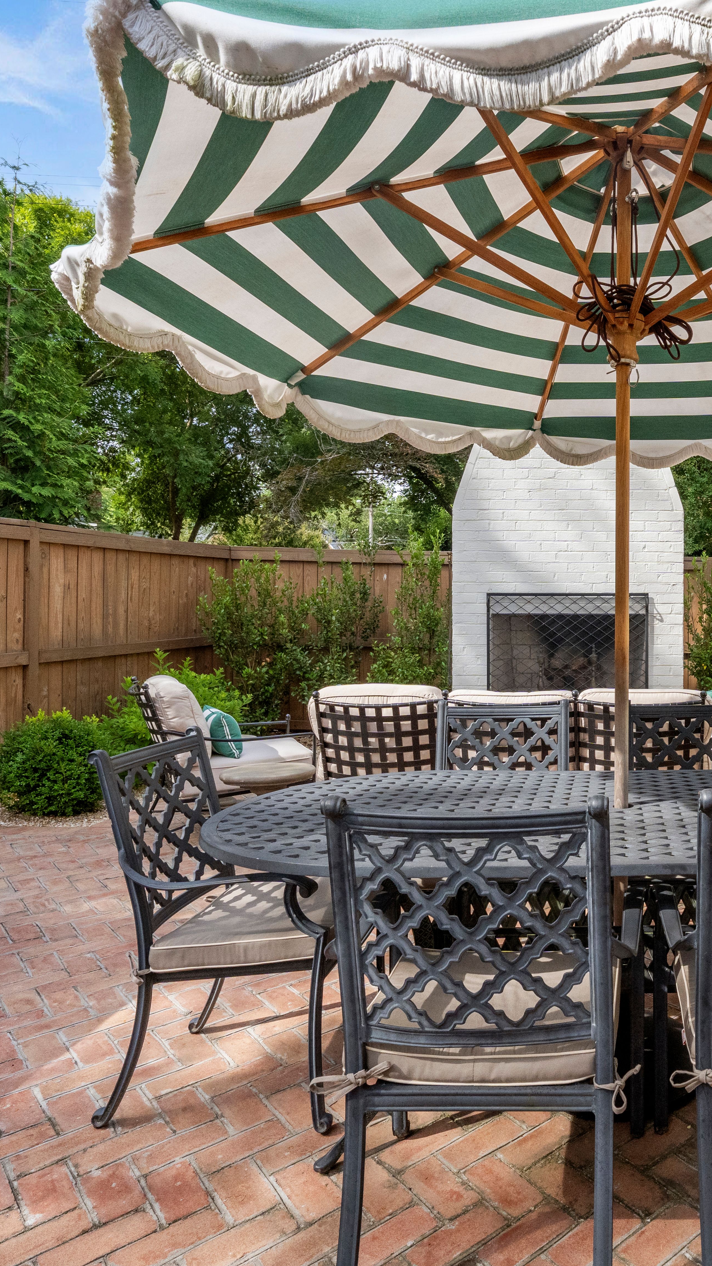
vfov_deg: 76.3
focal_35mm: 24
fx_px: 805
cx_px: 638
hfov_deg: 43.6
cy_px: 631
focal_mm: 15
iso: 1250
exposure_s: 1/1000
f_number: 9
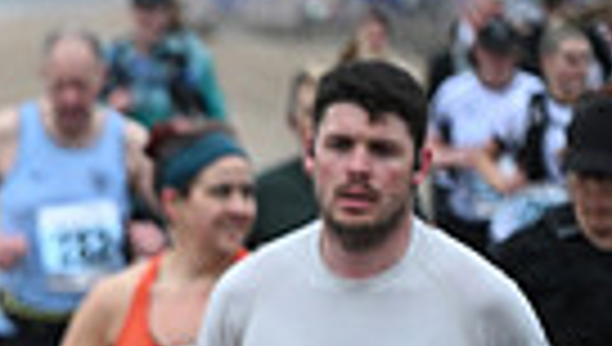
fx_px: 8322
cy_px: 838
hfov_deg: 4.2
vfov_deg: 2.4
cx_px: -558
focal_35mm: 512
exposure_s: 1/800
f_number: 4
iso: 500
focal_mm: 115
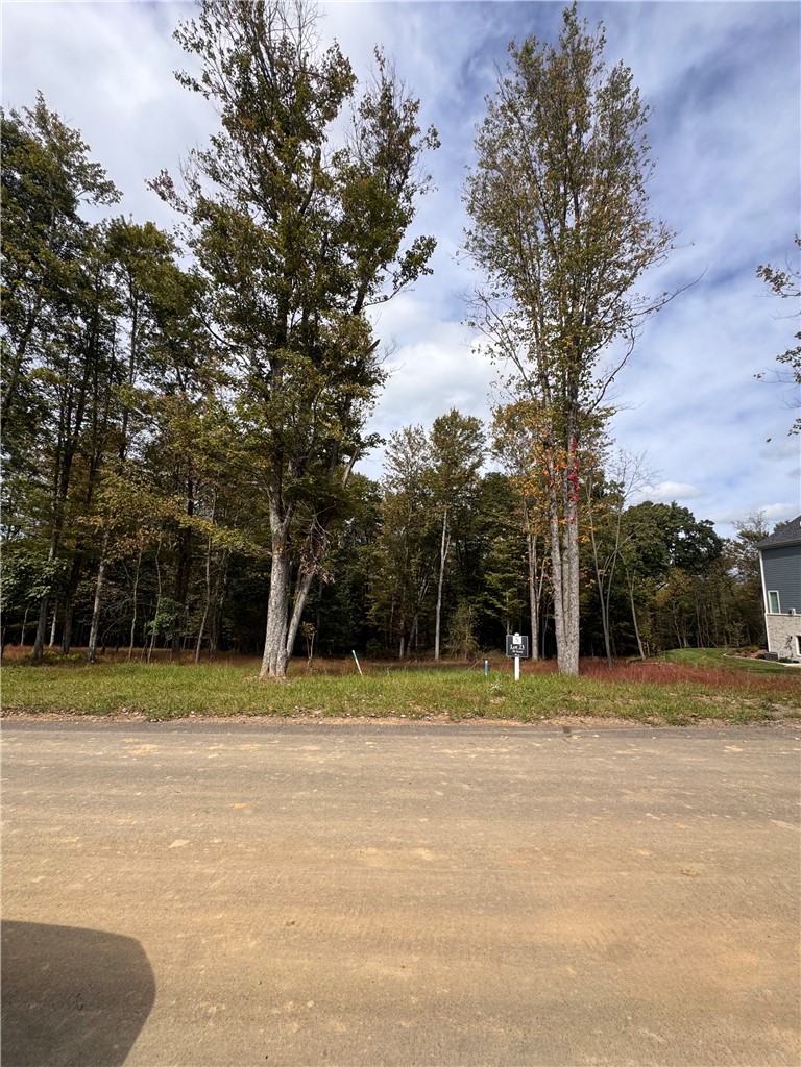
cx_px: 400
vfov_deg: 102.1
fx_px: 432
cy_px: 534
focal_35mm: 14
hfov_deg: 85.7
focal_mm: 2.22
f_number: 2.2
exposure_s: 1/1748
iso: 40
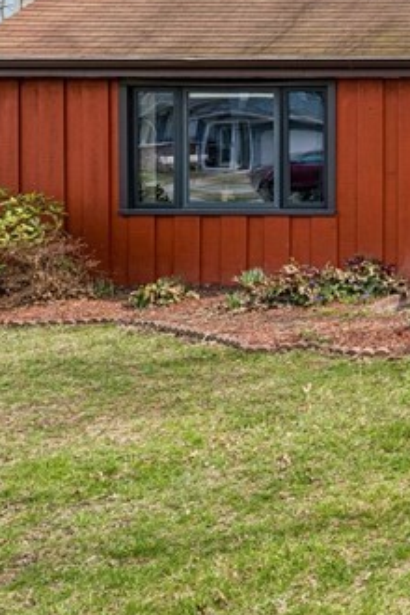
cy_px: 169
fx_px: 786
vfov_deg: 41.7
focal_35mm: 46
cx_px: 755
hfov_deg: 20.2
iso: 200
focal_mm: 14
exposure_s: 1/250
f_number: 8
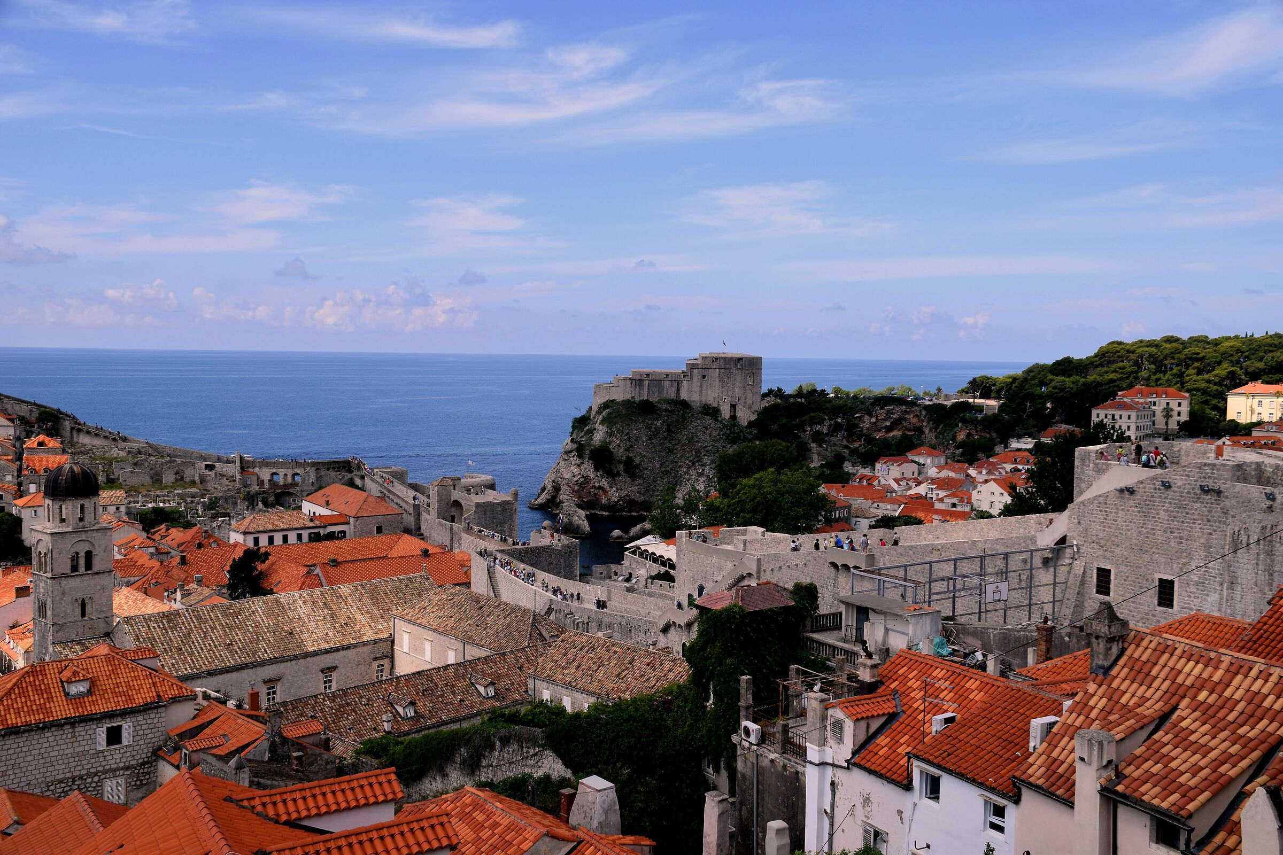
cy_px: 428
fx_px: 1176
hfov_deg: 57.2
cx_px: 642
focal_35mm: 33
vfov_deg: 40.0
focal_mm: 22
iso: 200
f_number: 10
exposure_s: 1/400
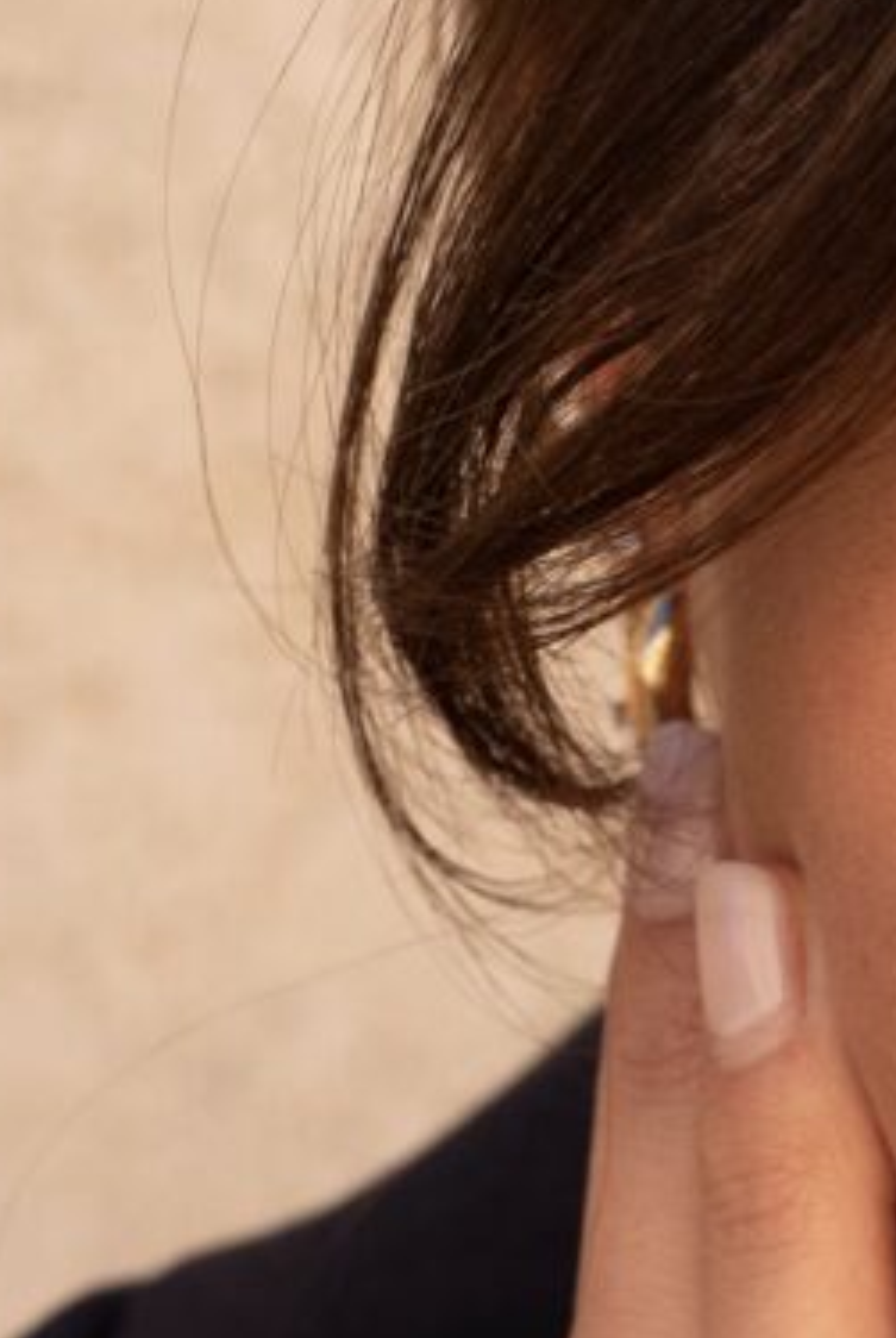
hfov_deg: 3.9
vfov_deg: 5.9
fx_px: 12955
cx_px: 1553
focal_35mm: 348
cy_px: 1174
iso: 100
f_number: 7.1
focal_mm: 85
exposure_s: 1/125
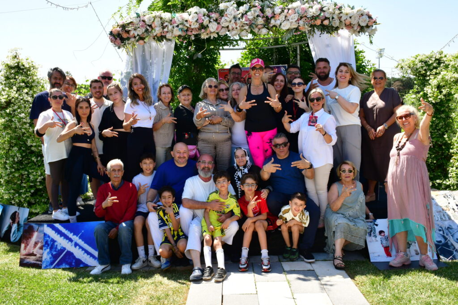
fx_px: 458
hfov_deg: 53.1
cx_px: 229
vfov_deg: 36.9
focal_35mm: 36
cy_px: 152
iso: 400
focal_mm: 24
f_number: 16
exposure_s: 1/160
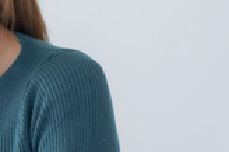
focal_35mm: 415
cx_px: -304
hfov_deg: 4.9
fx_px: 2637
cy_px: 96
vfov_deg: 3.3
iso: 250
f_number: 2
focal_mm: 85
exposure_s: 1/400
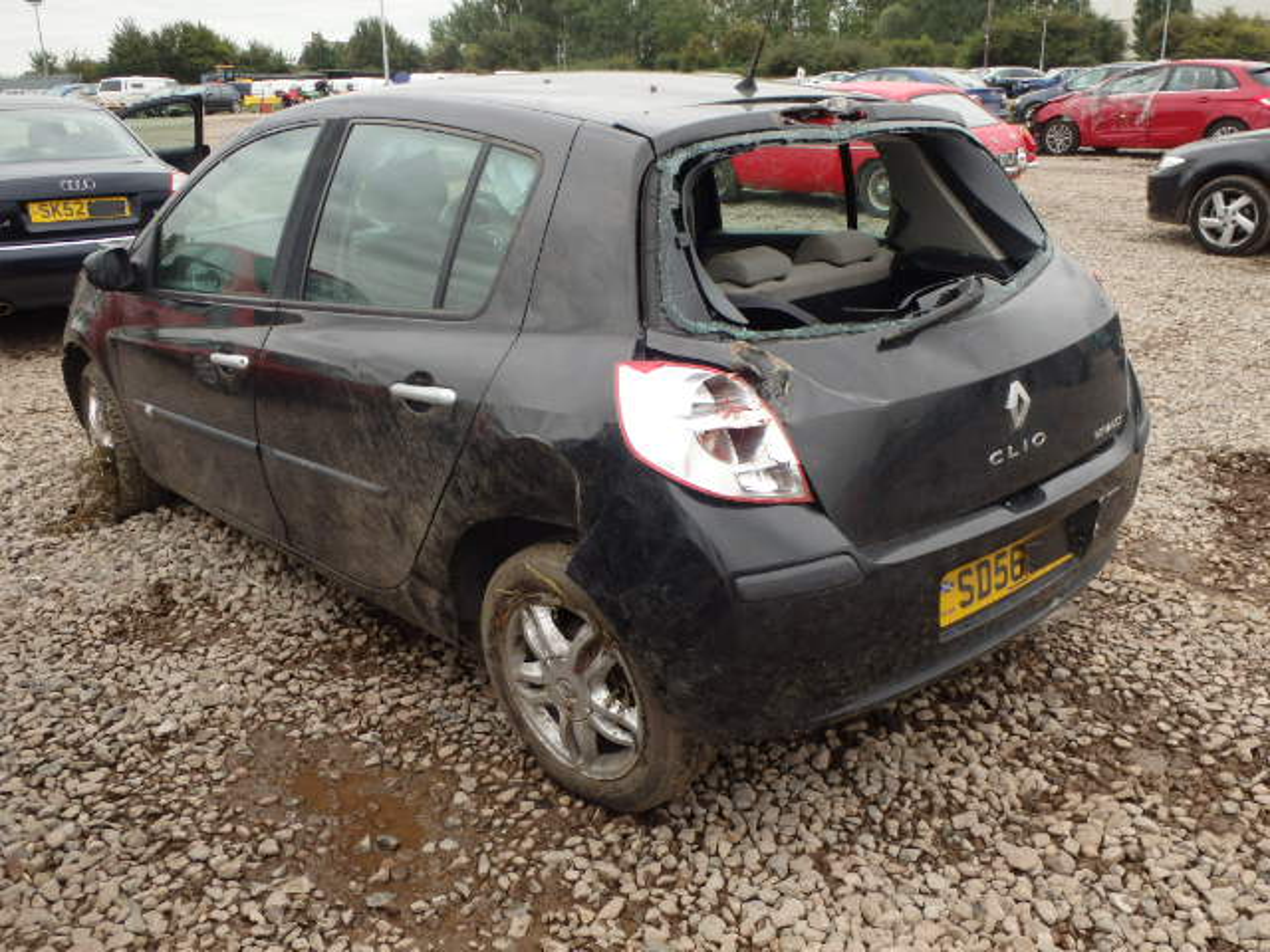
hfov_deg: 56.8
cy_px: 476
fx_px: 1174
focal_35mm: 32
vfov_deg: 44.2
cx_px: 635
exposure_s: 1/160
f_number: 4.2
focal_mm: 5.7
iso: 125
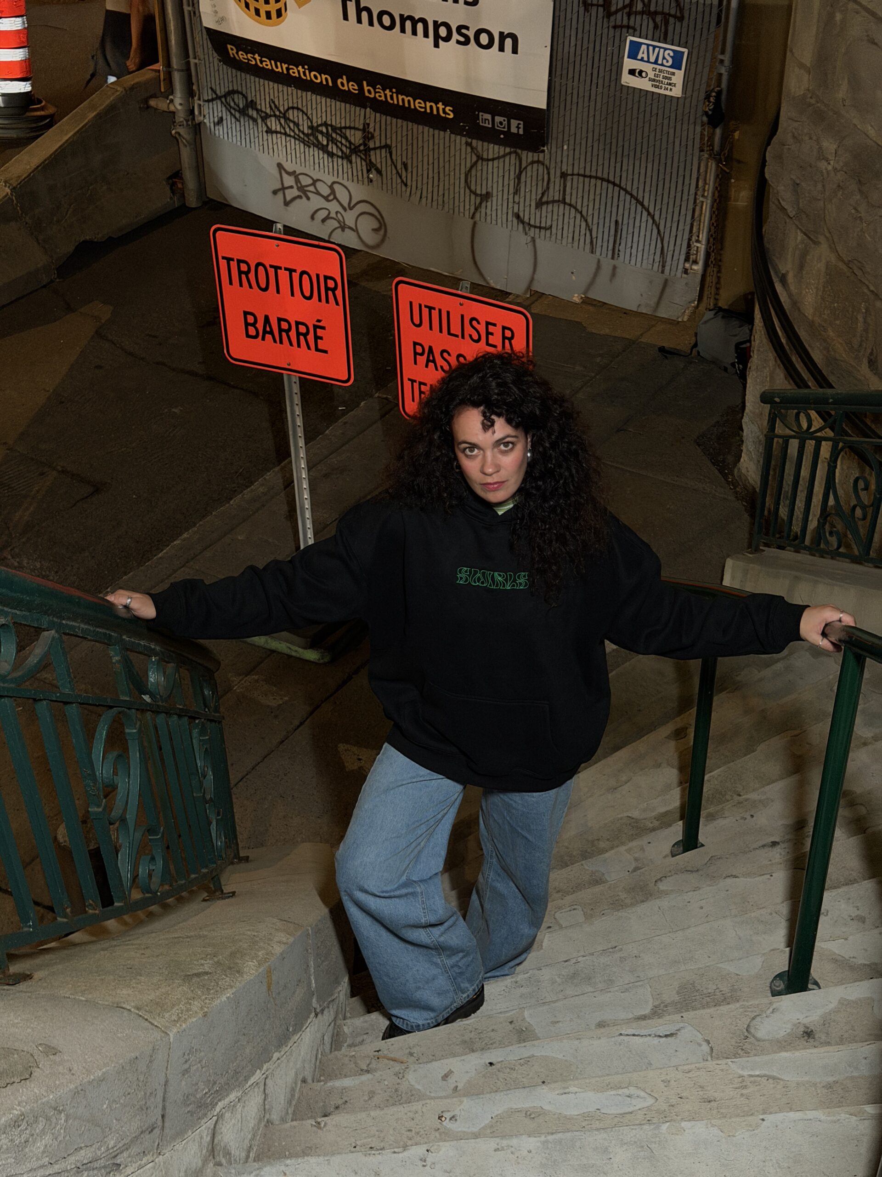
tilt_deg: -37.3
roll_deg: +1.4
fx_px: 1631
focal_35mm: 48
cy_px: 588
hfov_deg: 30.3
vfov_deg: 39.7
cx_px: 441
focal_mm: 6.76
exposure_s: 1/30
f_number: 1.78
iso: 500
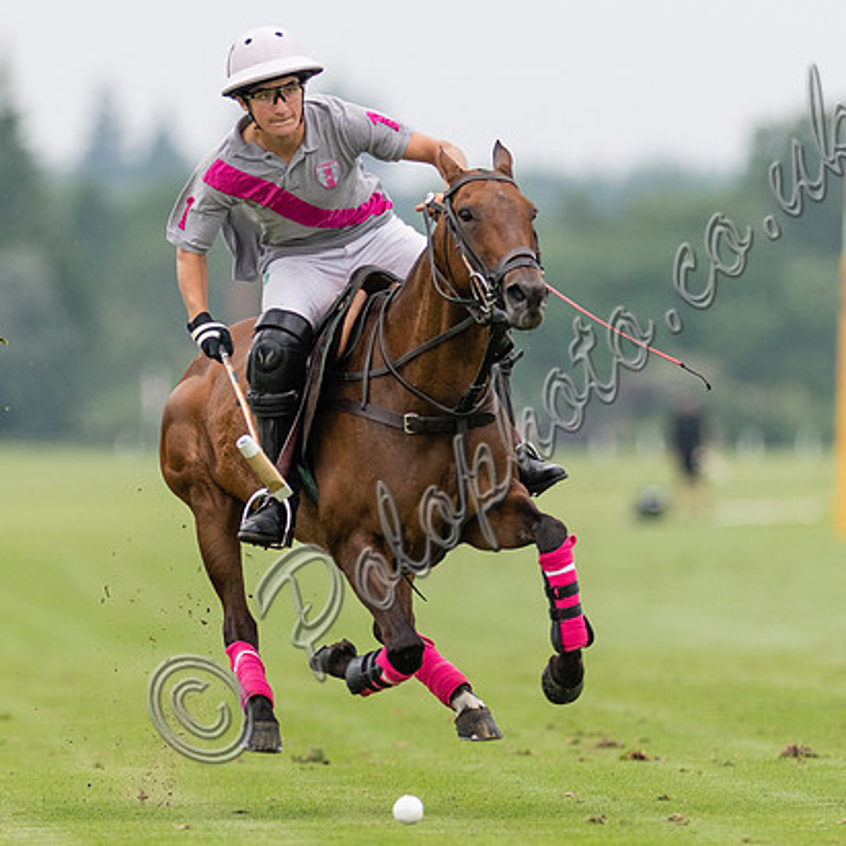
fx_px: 23503
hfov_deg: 2.1
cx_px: 219
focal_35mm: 850
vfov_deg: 2.1
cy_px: 459
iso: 400
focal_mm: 300
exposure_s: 1/4000
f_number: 2.8
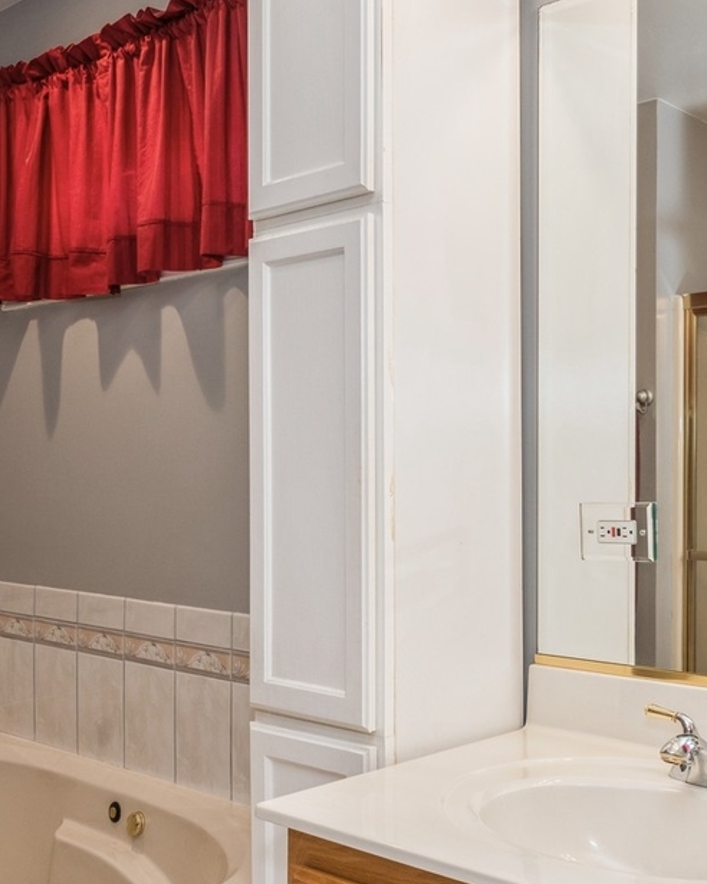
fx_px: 1099
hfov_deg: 34.9
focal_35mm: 42
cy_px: 459
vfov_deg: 43.8
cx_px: 525
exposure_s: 1/13
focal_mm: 17
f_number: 8
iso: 200
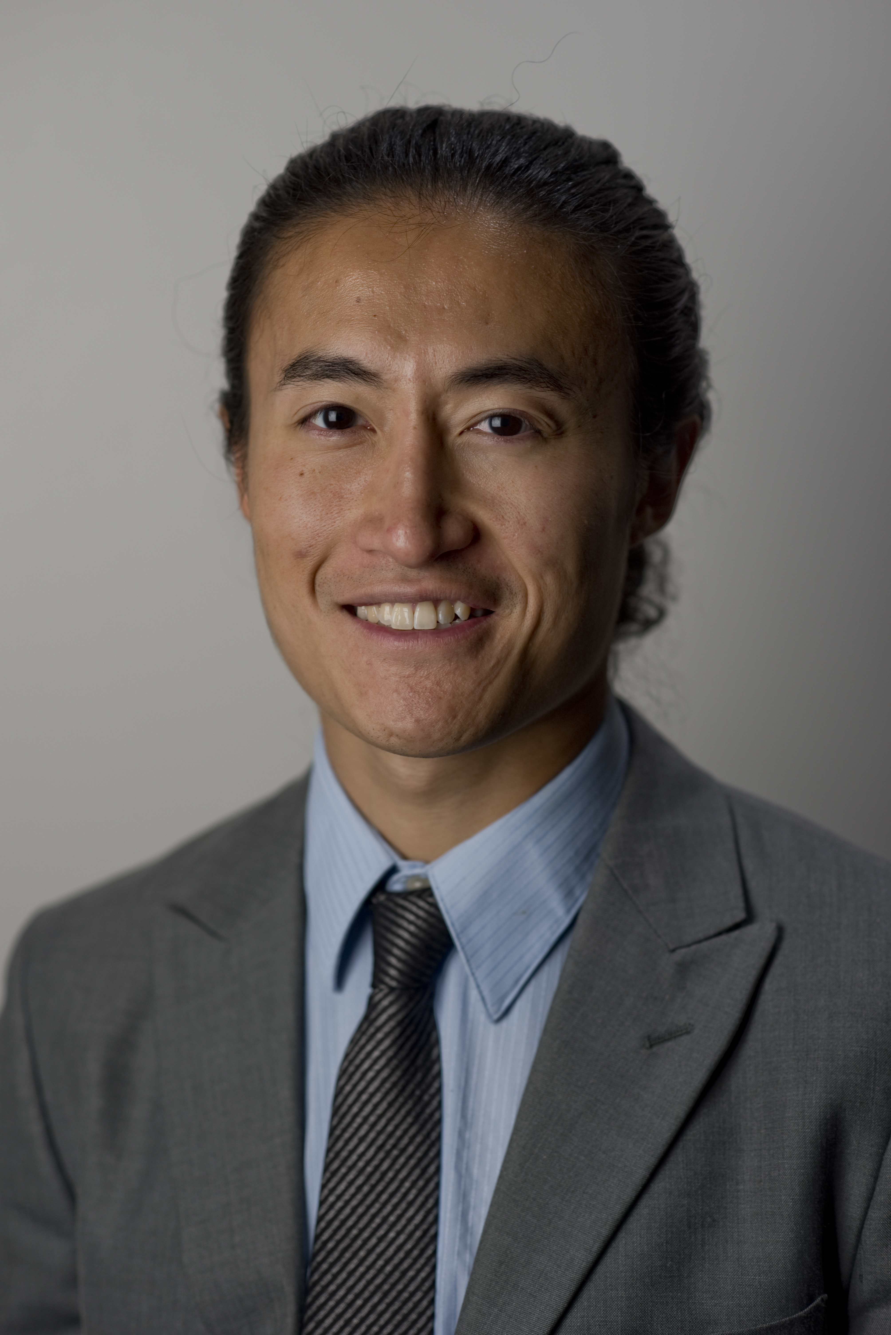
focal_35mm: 85
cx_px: 446
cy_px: 668
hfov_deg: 16.1
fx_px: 3152
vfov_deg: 23.9
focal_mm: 85
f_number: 3.5
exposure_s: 1/80
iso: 200
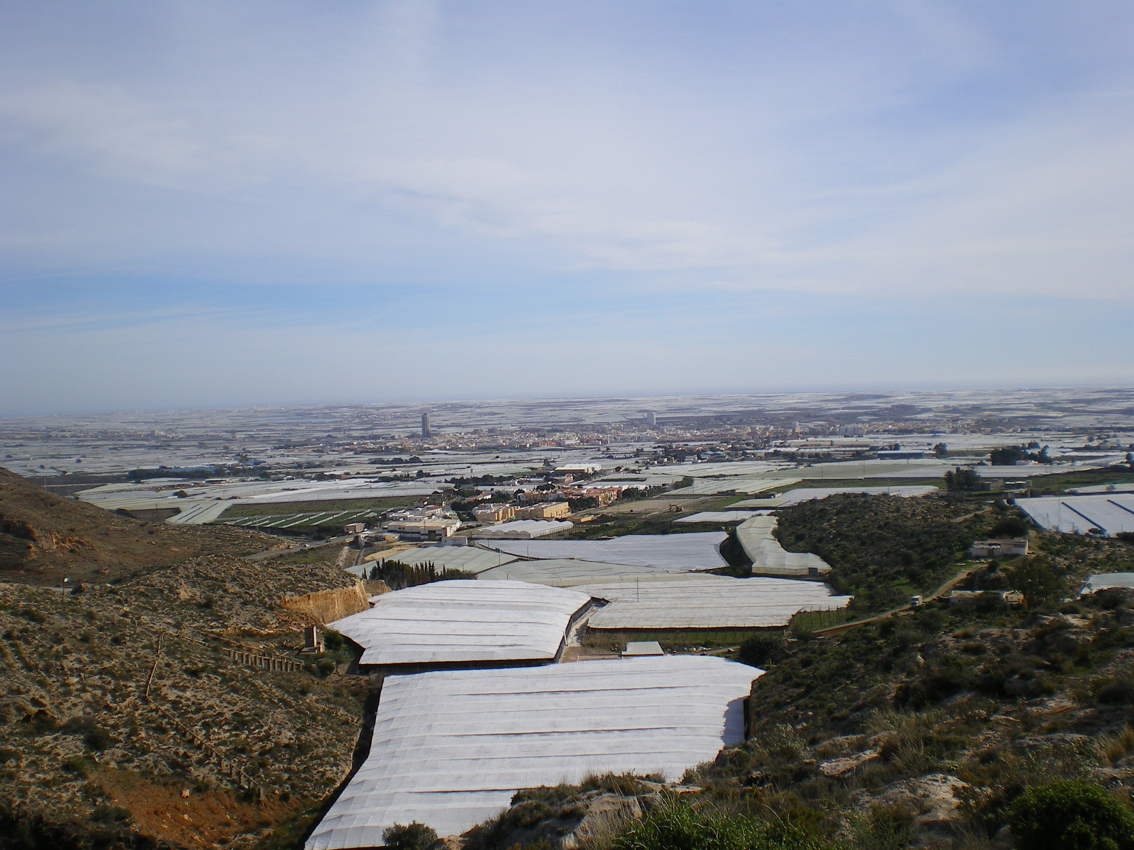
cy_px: 425
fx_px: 1245
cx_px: 567
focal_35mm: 38
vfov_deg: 37.7
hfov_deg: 49.0
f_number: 4.6
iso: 64
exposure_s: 1/640
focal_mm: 6.3
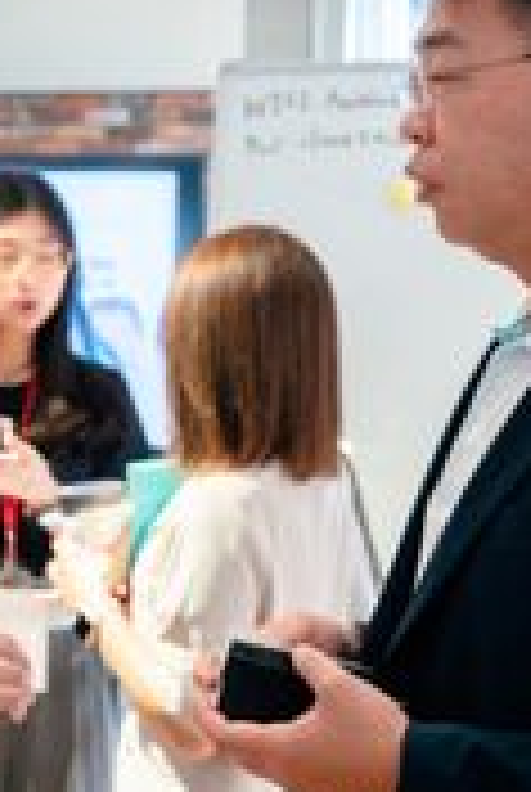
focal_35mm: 93
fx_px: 2049
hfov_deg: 14.7
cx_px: 158
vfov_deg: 21.9
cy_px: 335
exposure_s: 1/125
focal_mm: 27.4
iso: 1600
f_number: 2.8
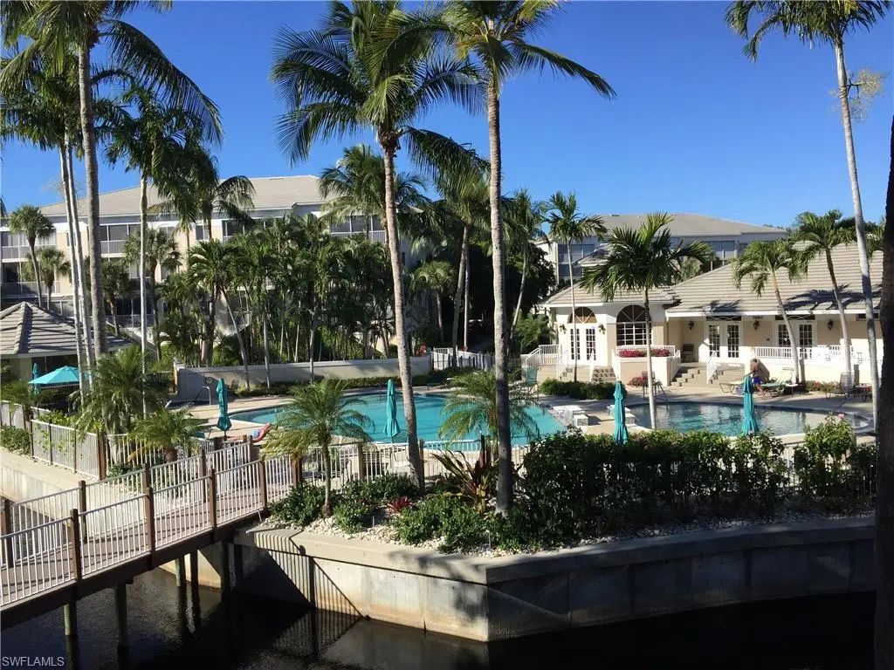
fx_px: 749
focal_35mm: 29
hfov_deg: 61.7
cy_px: 335
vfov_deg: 48.2
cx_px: 447
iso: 32
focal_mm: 4.15
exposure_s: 1/1582
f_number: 2.2
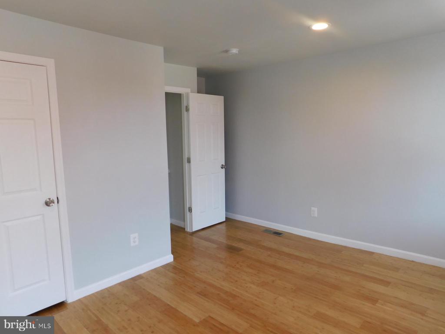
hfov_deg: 73.9
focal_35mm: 23
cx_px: 222
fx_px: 296
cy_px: 167
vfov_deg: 58.9
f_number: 3
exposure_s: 1/50
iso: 125
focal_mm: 4
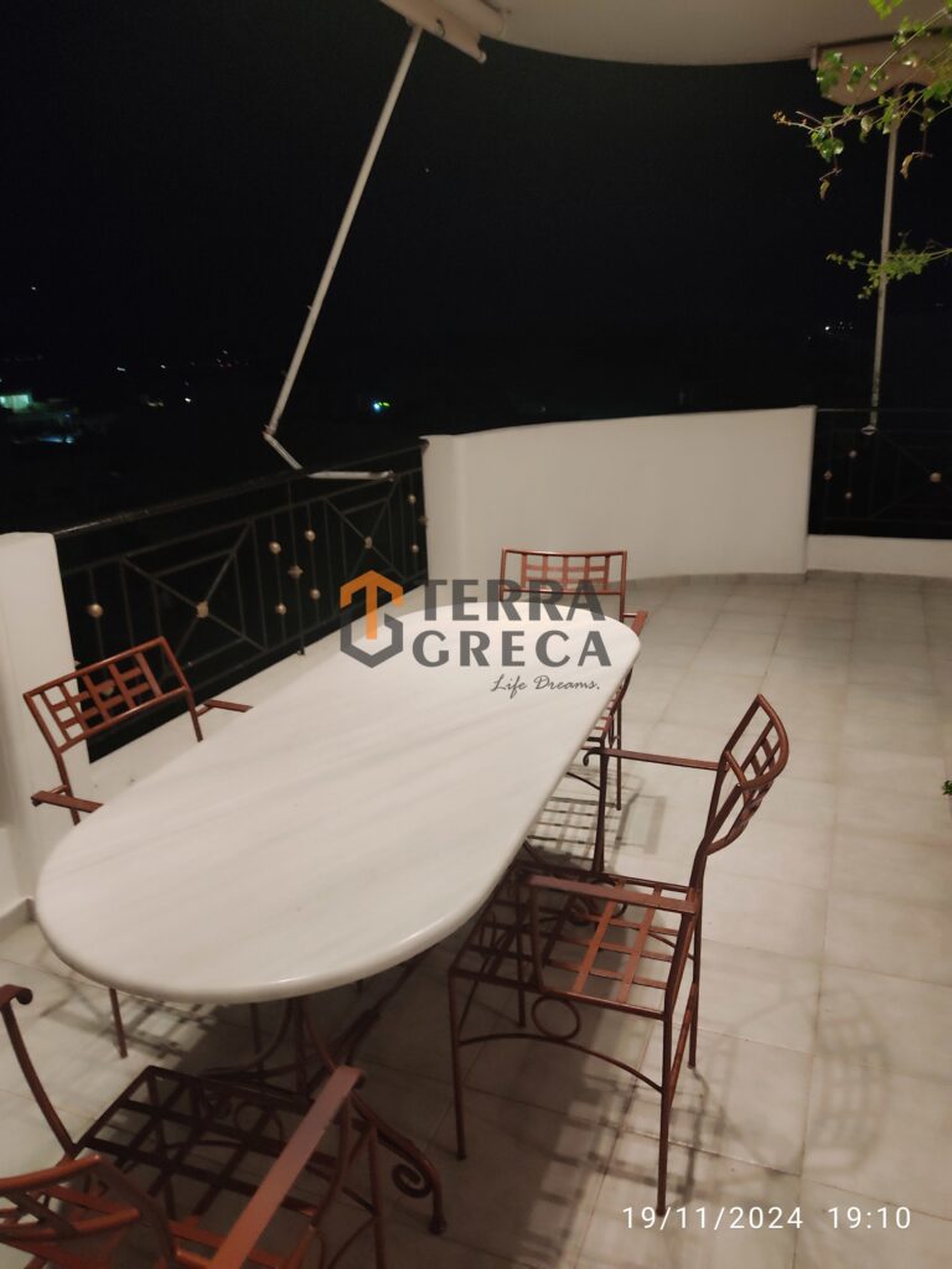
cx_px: 476
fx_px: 953
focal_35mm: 26
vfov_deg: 67.3
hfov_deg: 53.1
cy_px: 634
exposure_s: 1/25
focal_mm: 4.74
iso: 1499
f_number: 1.79
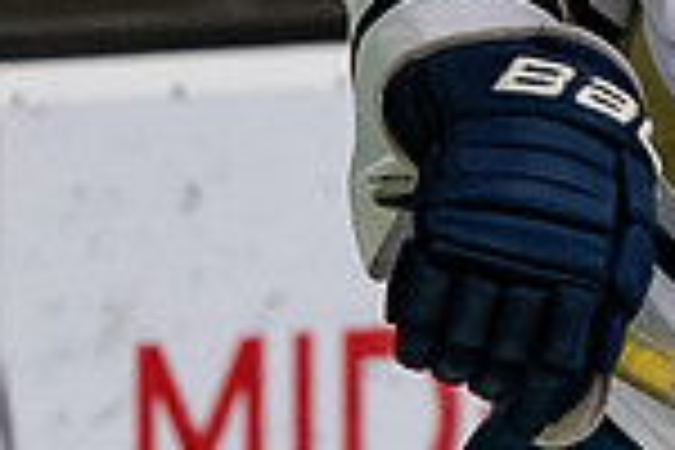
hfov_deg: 1.3
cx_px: 829
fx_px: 30335
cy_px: -501
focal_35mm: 1618
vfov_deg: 0.8
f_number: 3.2
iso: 2000
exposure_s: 1/800
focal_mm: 180
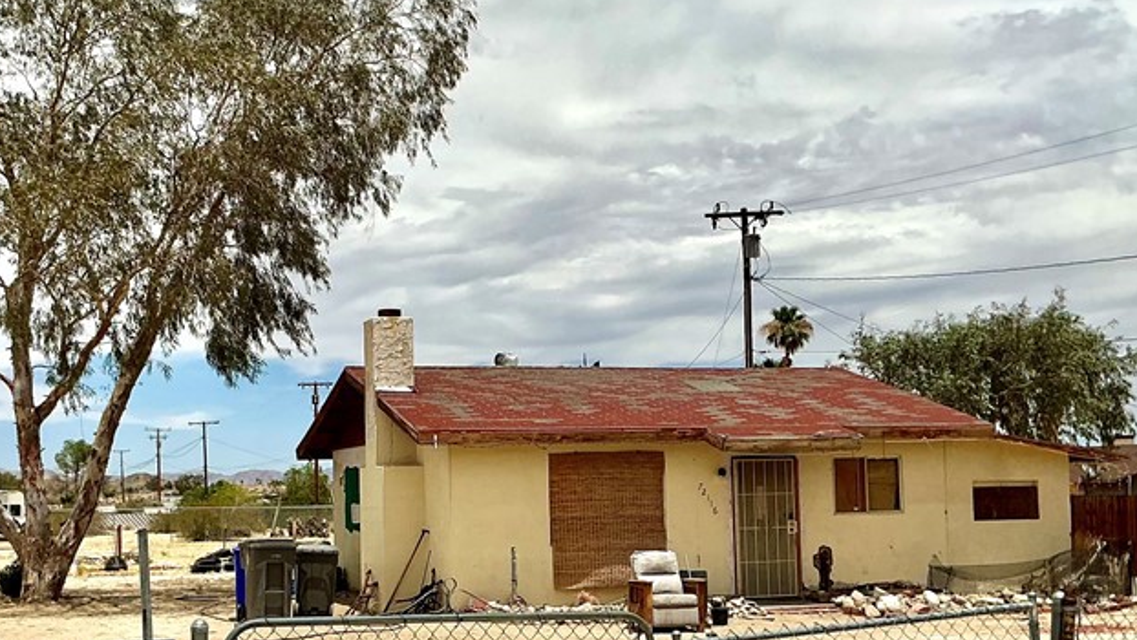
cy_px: 433
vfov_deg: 23.0
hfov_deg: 39.8
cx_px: 503
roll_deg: +1.6
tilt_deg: +2.0
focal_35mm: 52
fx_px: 1568
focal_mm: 3
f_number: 1.8
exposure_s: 1/5814
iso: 25
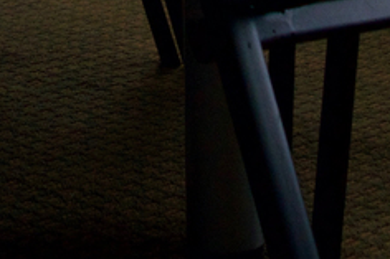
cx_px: 20
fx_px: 2014
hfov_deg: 11.0
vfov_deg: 6.5
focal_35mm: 186
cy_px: -597
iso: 400
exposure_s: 1/50
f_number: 4
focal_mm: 18
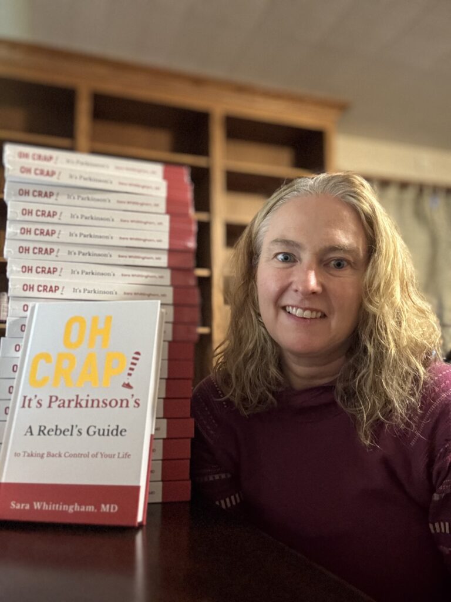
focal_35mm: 30
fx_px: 521
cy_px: 301
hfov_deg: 46.8
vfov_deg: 60.0
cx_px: 226
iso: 800
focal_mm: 2.69
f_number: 1.9
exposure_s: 1/15
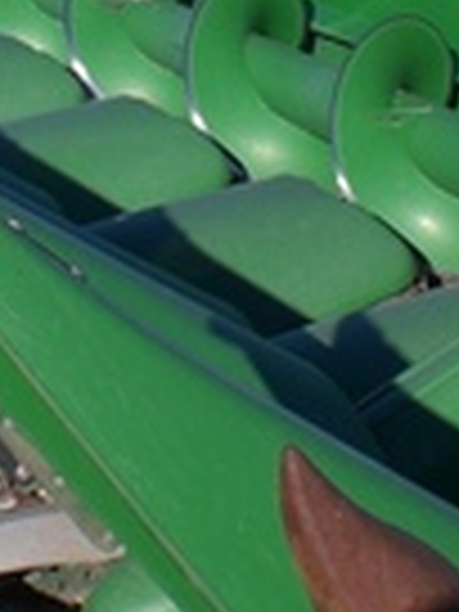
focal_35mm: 152
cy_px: -22
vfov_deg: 12.8
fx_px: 2687
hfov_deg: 9.7
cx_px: 122
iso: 50
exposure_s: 1/800
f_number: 4.4
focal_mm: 6.3
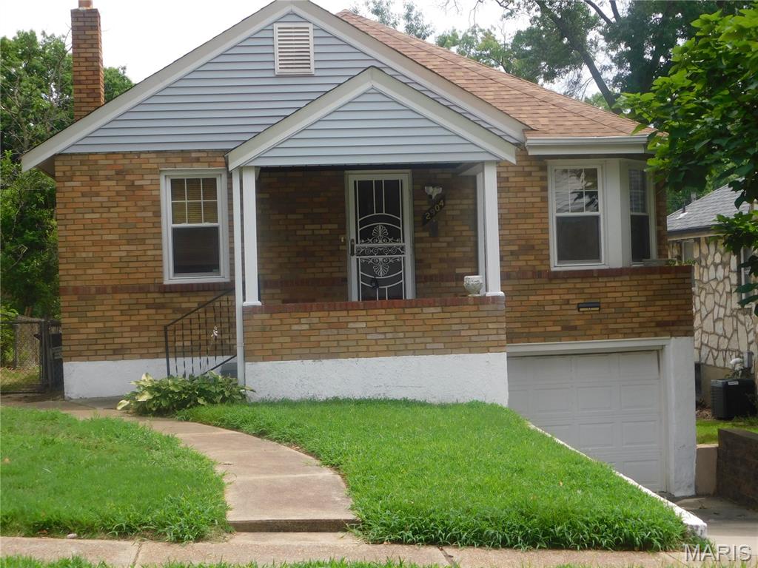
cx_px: 379
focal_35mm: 59
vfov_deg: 24.8
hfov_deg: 32.7
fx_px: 1292
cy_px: 284
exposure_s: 1/640
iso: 125
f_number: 4
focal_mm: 10.4
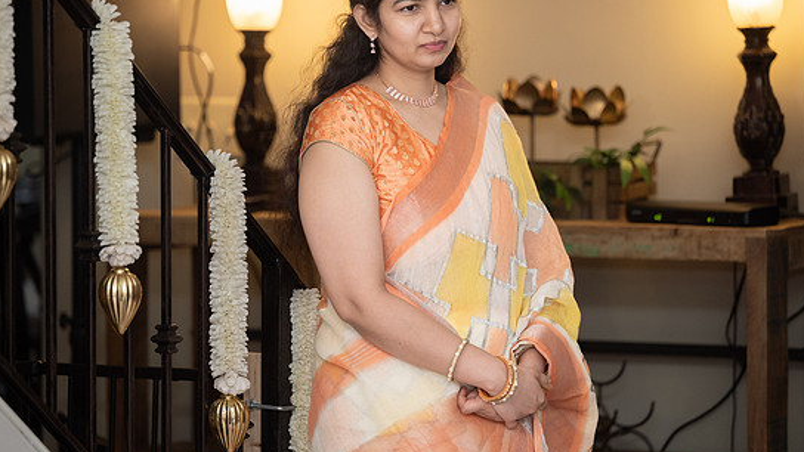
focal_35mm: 180
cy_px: 188
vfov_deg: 6.7
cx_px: 398
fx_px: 3837
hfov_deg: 12.0
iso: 500
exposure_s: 1/200
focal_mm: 155
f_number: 2.8
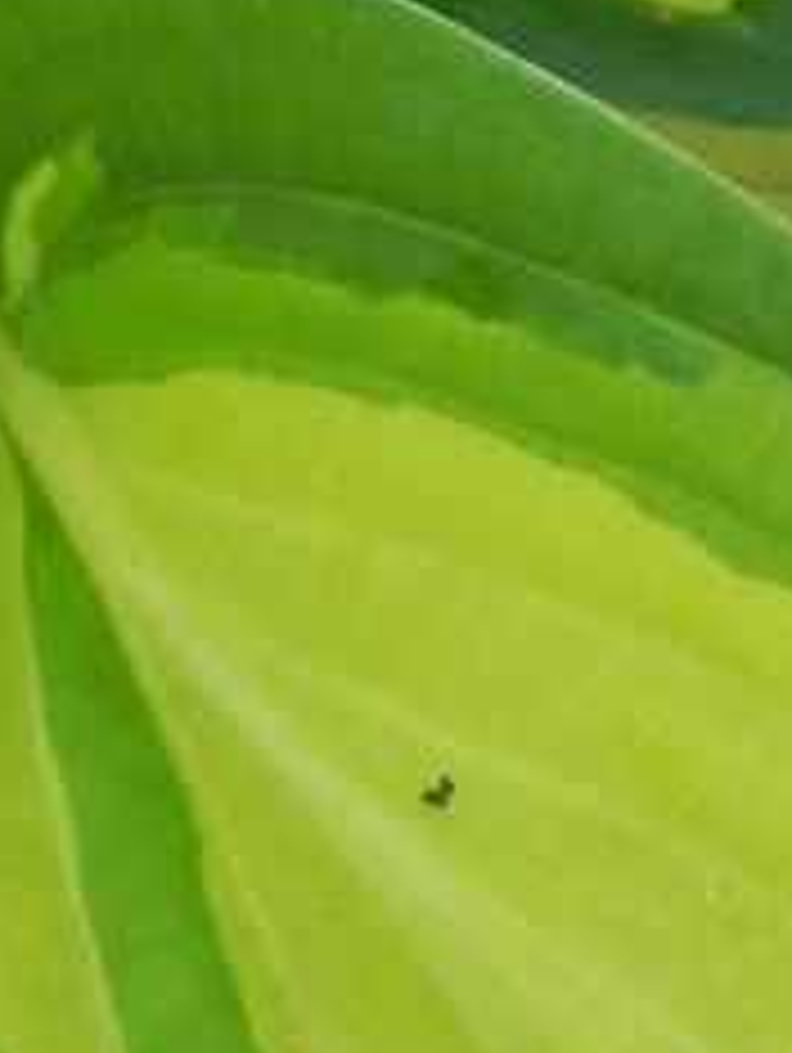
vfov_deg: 10.0
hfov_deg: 7.5
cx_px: 508
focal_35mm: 198
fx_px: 6029
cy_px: 459
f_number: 6.3
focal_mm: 10.3
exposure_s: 1/160
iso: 160
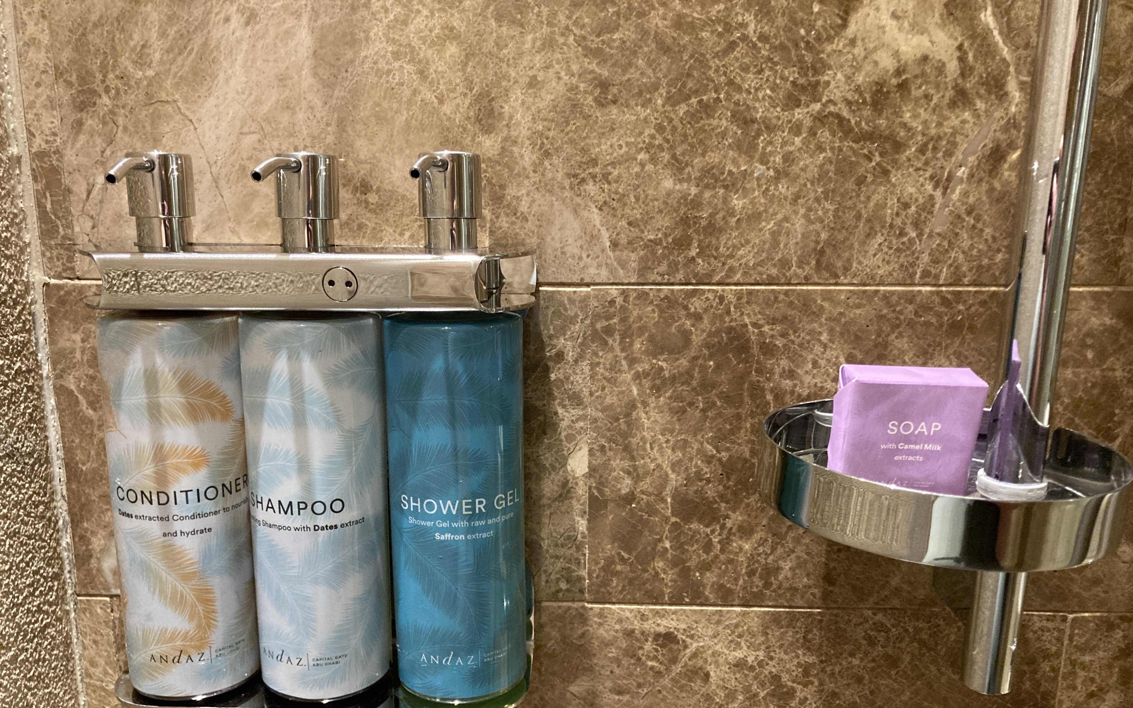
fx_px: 926
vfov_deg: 41.7
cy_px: 422
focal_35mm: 30
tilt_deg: -12.7
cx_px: 562
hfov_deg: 62.9
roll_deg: -0.9
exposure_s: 1/40
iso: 400
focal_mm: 3.99
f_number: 1.8
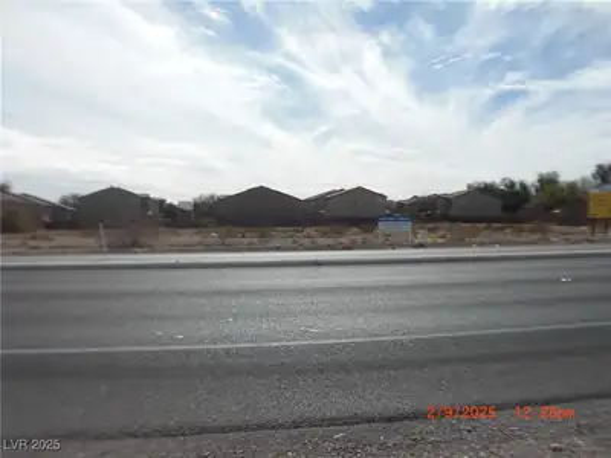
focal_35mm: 36
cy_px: 229
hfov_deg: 51.4
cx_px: 306
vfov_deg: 39.7
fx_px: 635
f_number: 7.9
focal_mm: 6.3
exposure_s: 1/400
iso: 50
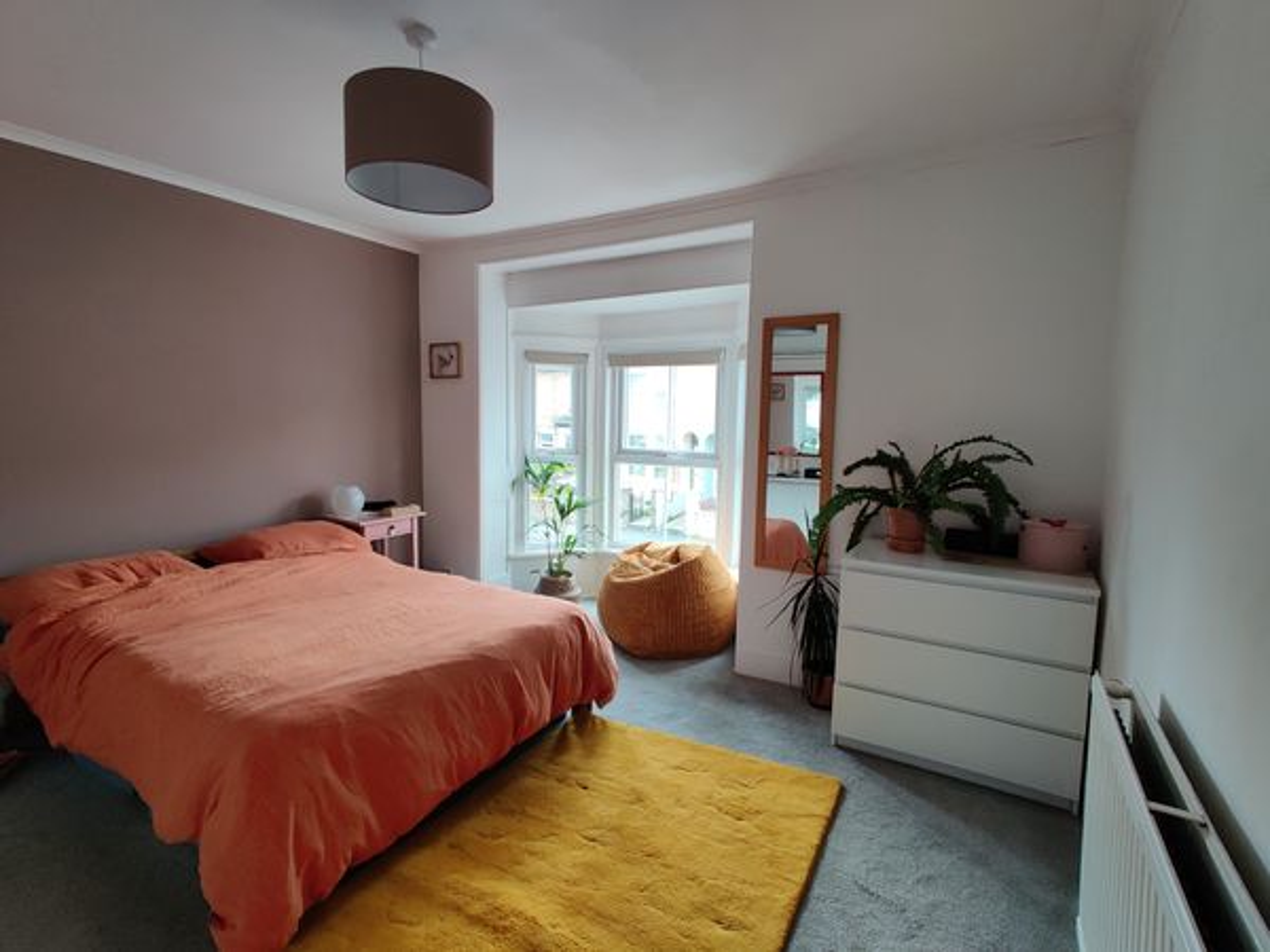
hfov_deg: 106.2
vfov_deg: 89.9
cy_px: 476
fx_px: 477
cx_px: 635
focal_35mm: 13
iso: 160
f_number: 2.2
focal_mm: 2.25
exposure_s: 1/50
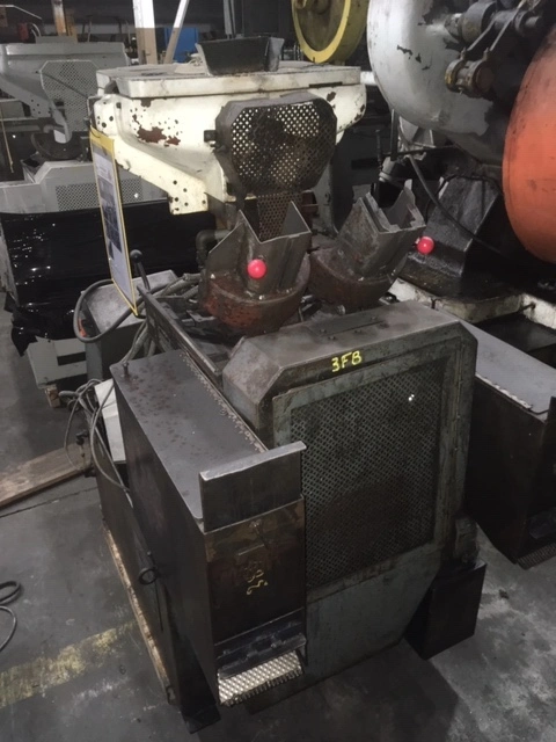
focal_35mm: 29
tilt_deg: -29.0
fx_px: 621
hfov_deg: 48.2
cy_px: 371
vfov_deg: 61.7
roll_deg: +0.6
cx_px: 278
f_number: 2.2
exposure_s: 1/16
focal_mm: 4.15
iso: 200
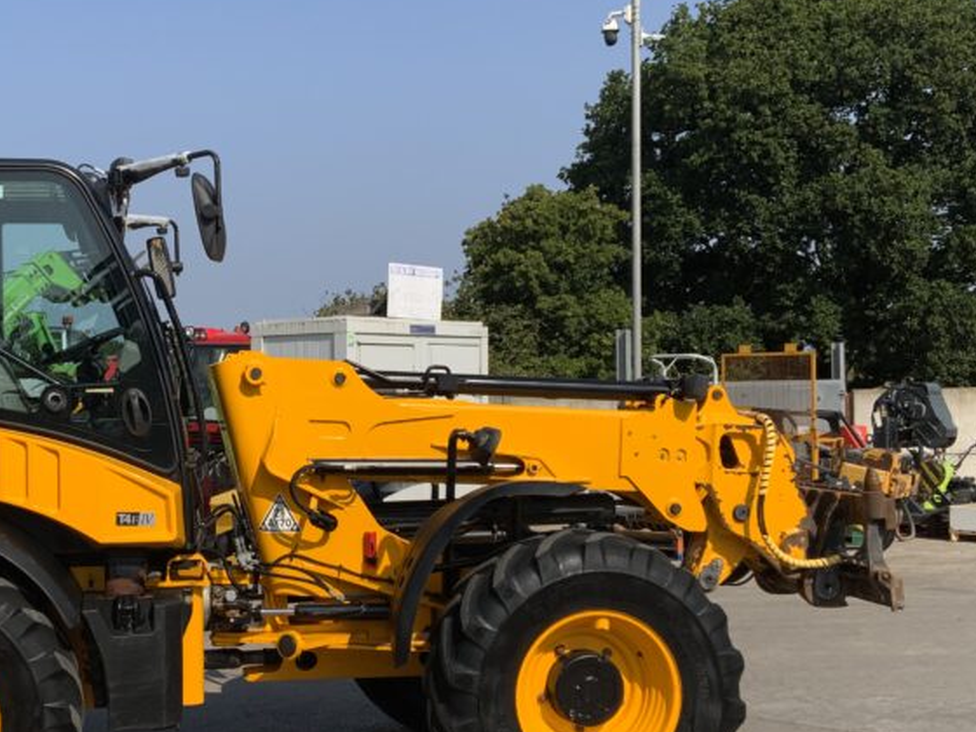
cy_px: 392
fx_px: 1494
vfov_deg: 27.5
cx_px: 291
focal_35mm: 53
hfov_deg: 35.6
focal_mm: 3
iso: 16
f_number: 1.8
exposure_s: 1/2227
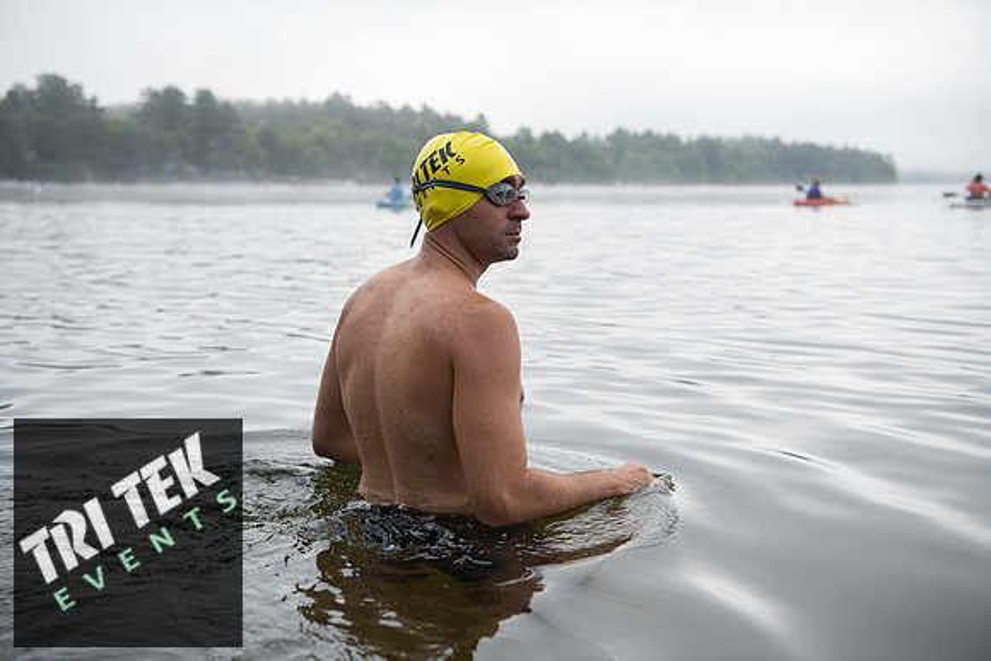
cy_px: 330
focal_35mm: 50
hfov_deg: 39.6
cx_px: 496
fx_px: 1377
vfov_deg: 27.0
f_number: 4
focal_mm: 50
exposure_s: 1/640
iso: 320
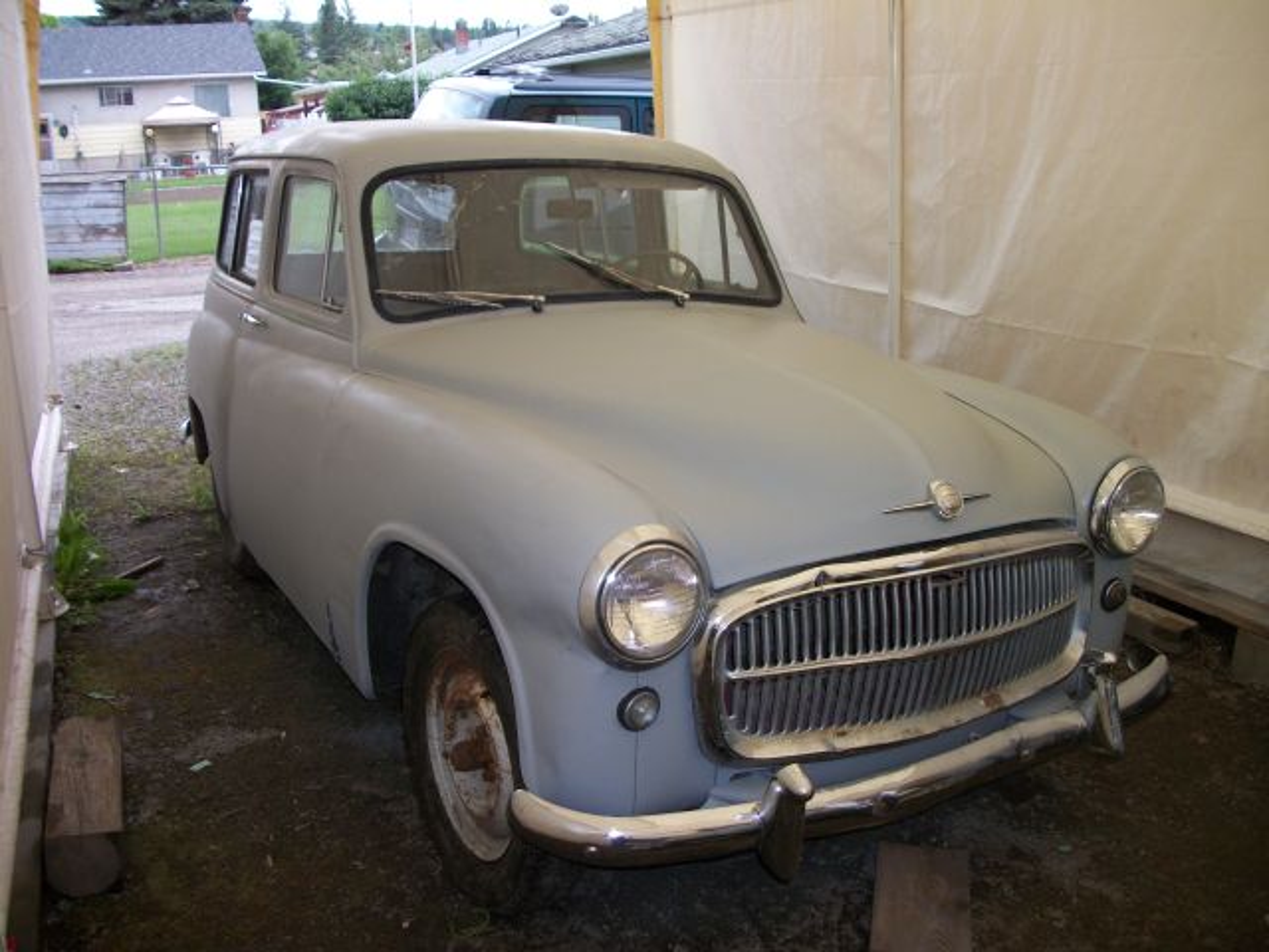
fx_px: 1173
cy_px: 476
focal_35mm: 32
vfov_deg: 44.2
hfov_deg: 56.8
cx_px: 634
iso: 80
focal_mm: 5.7
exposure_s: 1/60
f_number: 2.9
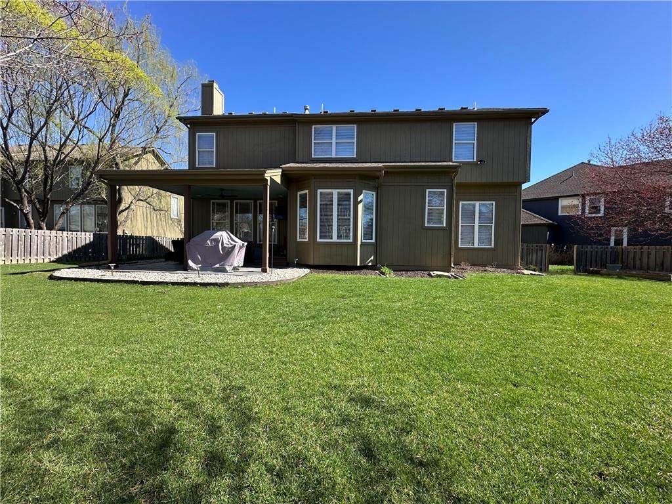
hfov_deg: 102.1
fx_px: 272
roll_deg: -1.8
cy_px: 252
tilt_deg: -1.6
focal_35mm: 14
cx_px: 336
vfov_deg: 85.7
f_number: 2.2
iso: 40
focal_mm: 2.22
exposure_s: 1/600
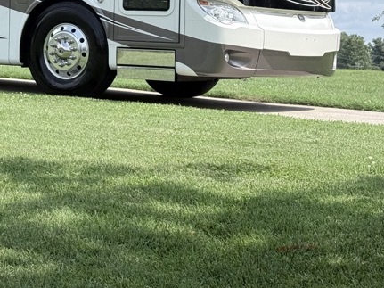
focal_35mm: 114
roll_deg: -0.9
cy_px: -37
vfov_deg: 12.7
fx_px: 1264
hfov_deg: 16.6
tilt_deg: +4.1
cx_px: -71
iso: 80
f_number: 1.78
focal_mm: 6.76
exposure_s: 1/4587
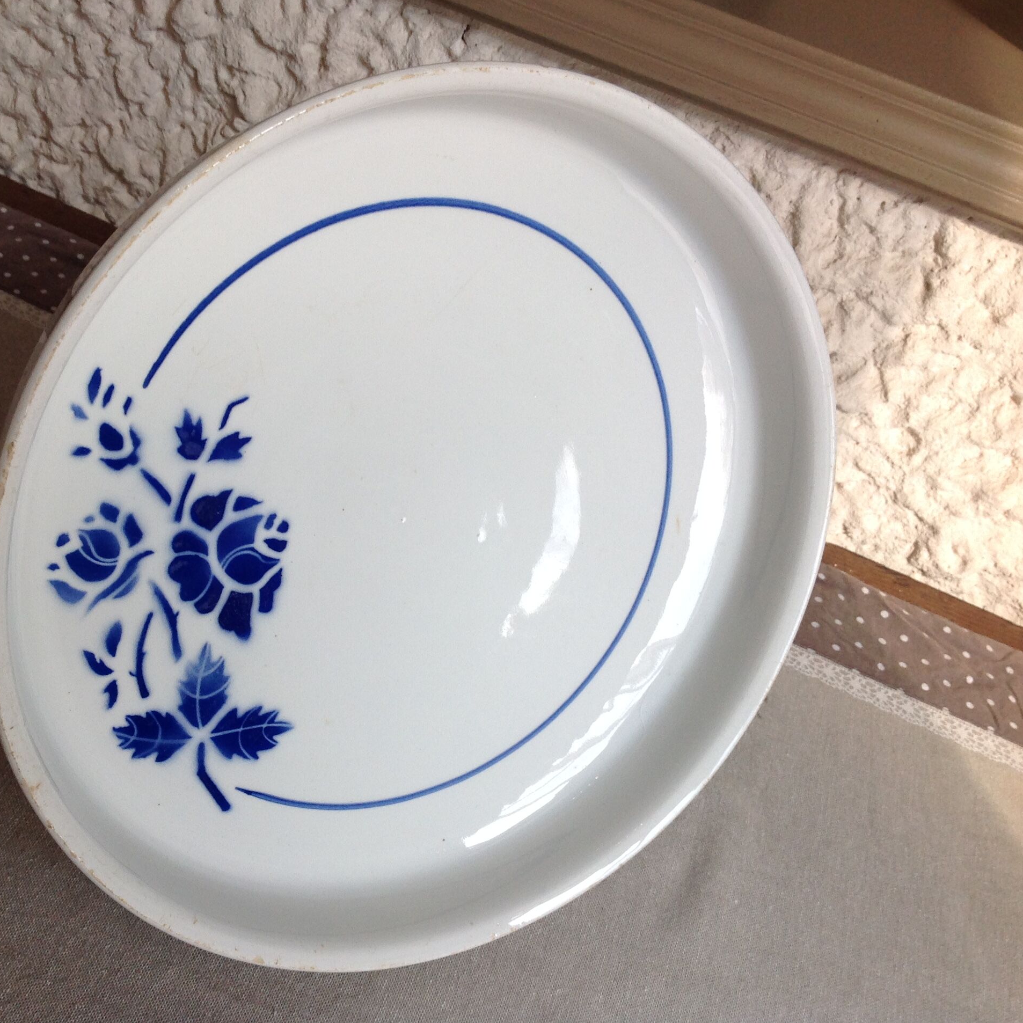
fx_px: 1404
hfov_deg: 39.7
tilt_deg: -39.9
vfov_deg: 40.0
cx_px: 372
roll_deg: -17.8
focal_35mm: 42
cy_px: 507
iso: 64
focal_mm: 4.28
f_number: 2.4
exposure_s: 1/120
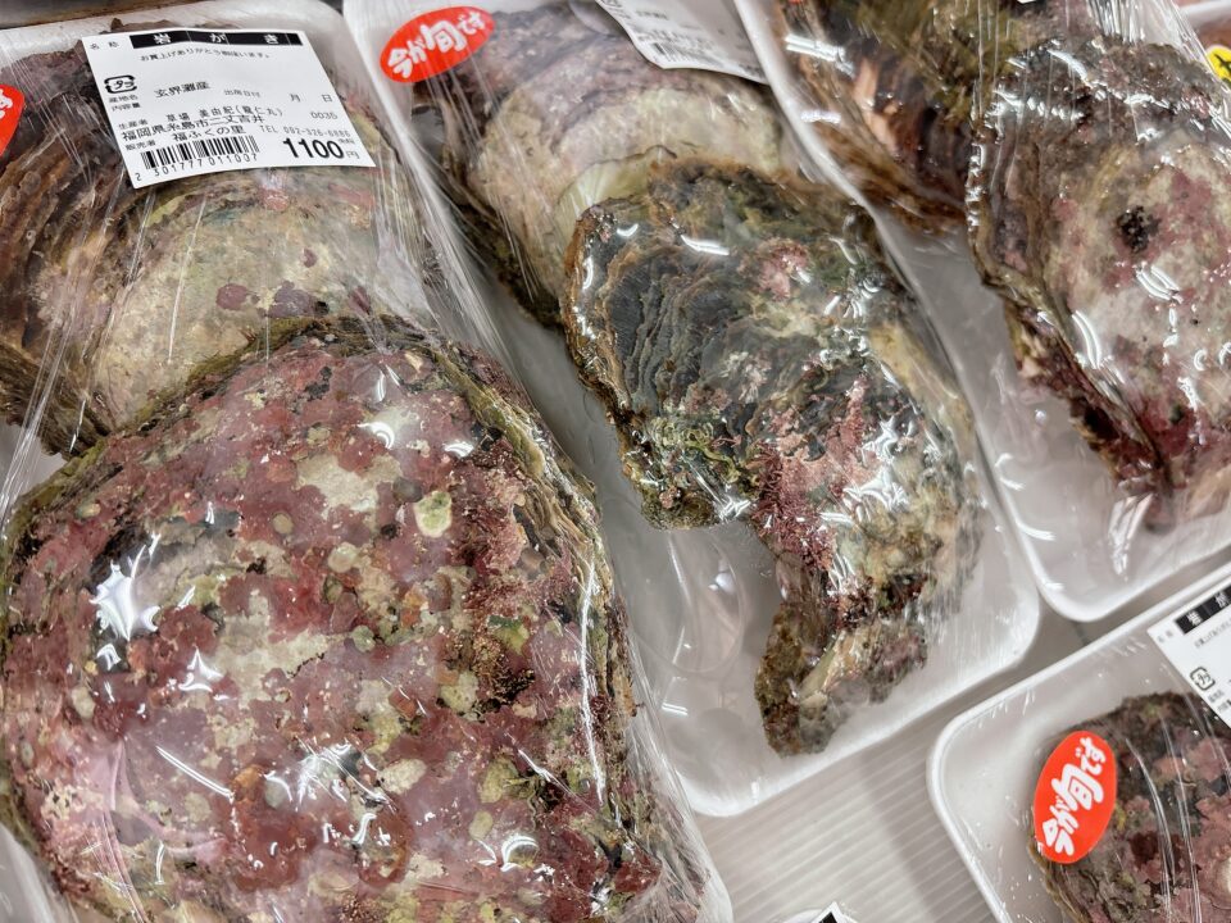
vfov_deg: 53.1
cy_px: 462
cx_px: 616
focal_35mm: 26
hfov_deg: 67.3
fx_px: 925
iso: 80
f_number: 1.6
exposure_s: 1/60
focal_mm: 5.96
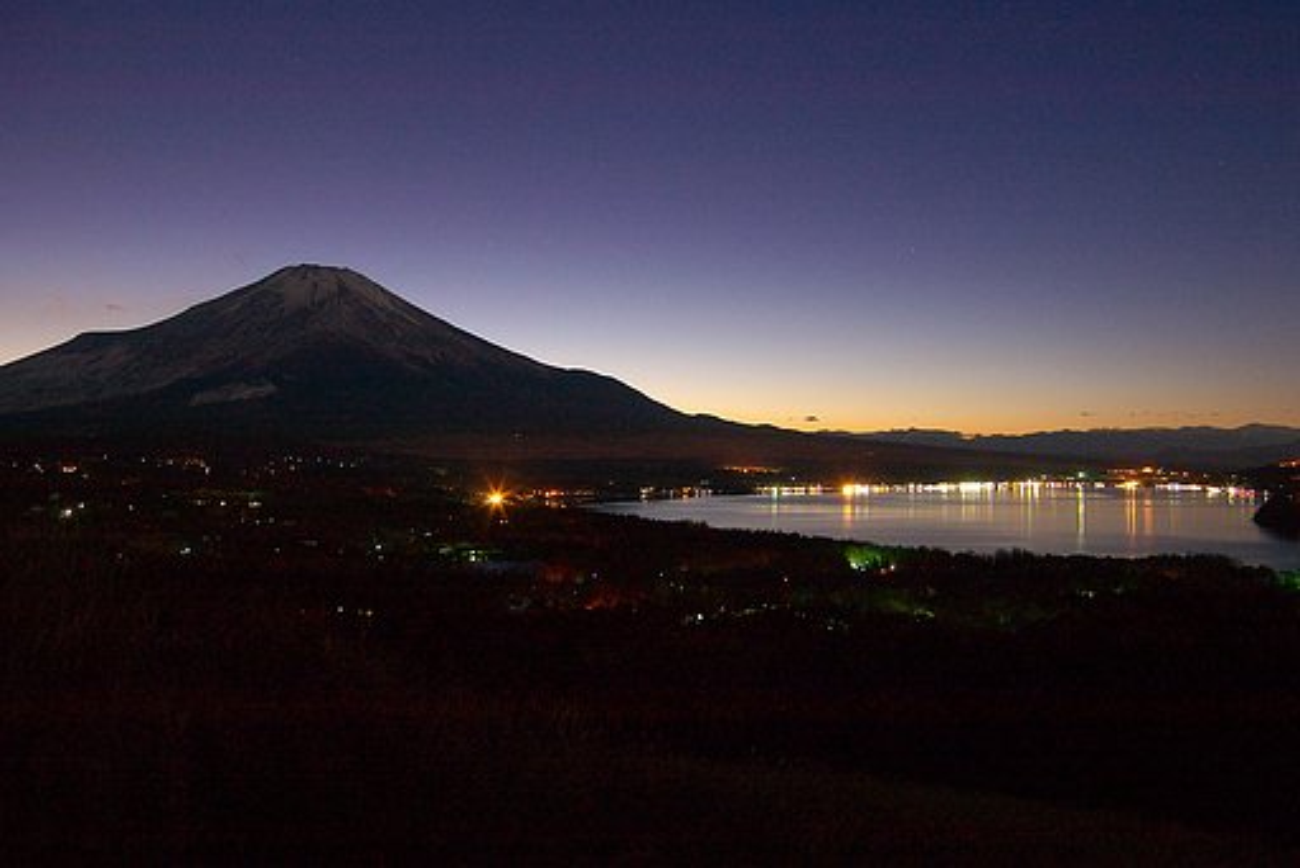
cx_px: 650
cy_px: 434
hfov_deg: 55.1
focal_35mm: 34
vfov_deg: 38.4
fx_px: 1246
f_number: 6.3
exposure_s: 10
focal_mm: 23
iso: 200
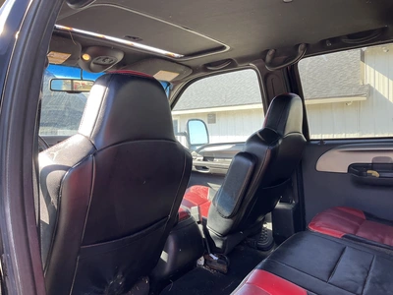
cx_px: 196
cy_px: 148
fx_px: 329
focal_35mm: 29
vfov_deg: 48.2
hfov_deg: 61.7
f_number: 1.8
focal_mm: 3
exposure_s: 1/122
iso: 32
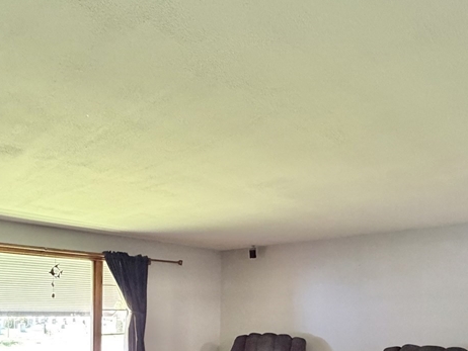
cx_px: 180
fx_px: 419
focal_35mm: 31
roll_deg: -0.6
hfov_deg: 57.7
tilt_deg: -1.5
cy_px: 304
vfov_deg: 42.4
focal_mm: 2.22
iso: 640
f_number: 2.2
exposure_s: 1/60
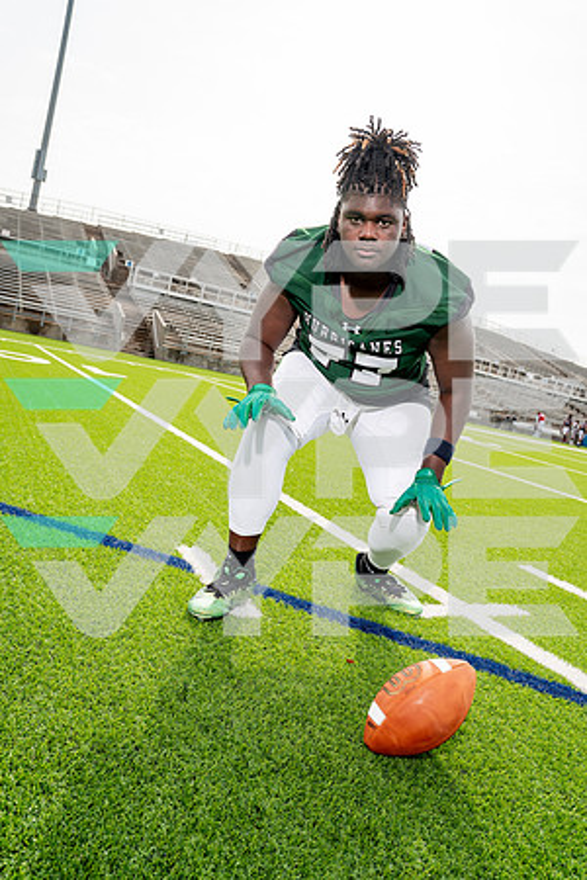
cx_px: 294
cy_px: 440
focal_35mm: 26
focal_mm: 26
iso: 100
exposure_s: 1/320
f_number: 5.6
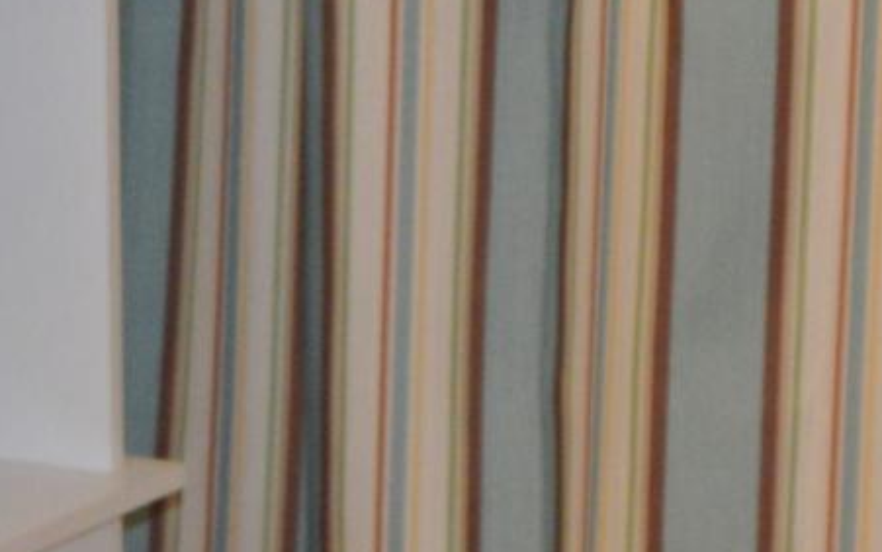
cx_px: 129
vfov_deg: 7.1
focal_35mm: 183
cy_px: -45
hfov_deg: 11.4
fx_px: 4399
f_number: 3.5
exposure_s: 1/60
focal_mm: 18
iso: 400
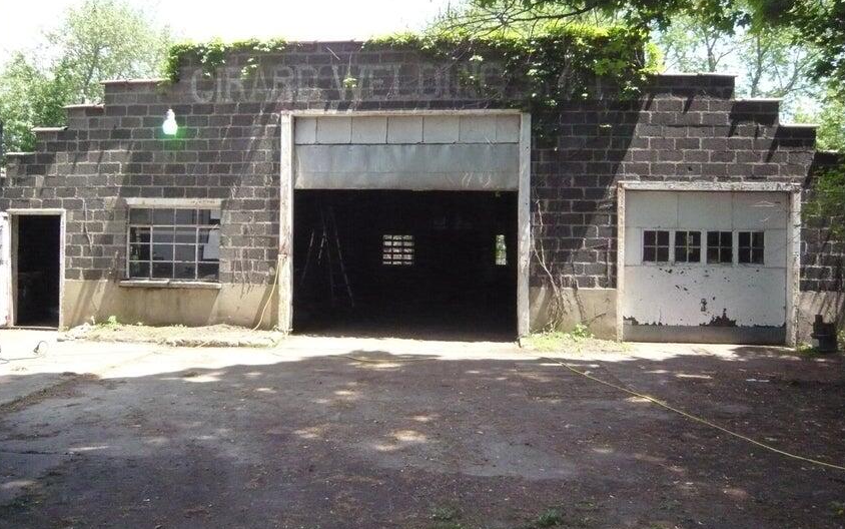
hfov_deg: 62.9
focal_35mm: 30
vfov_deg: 41.8
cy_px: 235
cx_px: 421
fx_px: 691
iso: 800
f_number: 8
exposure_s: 1/320
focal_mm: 4.6
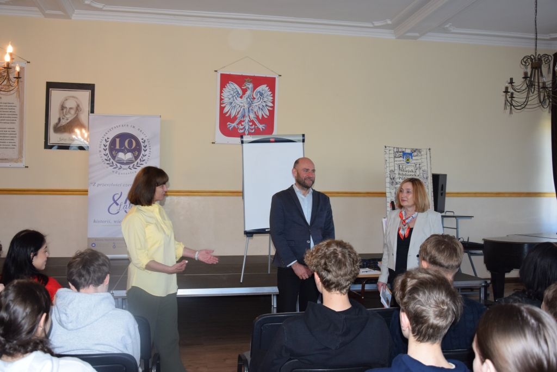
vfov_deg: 36.9
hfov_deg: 53.1
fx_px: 557
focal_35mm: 36
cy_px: 186
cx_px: 278
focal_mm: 24
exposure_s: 1/80
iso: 800
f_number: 4.5
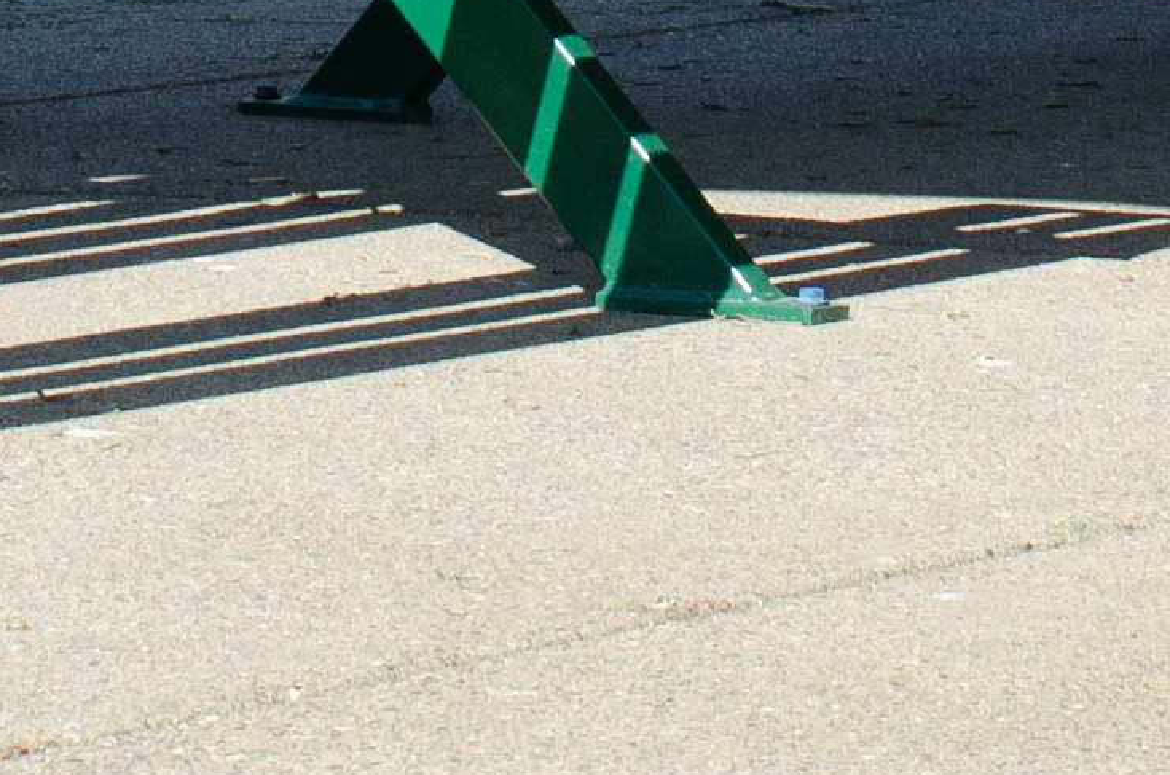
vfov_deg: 5.1
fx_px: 8497
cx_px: 507
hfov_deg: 7.9
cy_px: -1092
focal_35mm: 262
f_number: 8
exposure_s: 1/250
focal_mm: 26
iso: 160
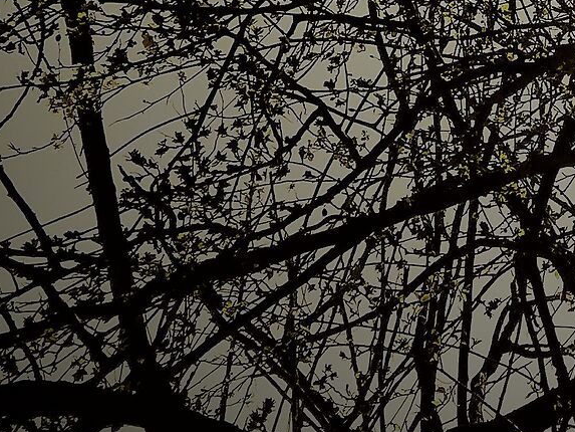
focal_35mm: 134
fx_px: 2226
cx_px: 829
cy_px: -292
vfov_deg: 10.5
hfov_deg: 13.9
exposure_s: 1/1582
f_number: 2.2
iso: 50
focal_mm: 3.81
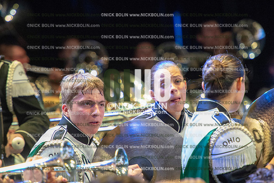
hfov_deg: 6.2
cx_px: 137
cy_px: 92
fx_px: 2510
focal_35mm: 330
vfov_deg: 4.2
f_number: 5.6
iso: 8000
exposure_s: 1/320
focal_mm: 330
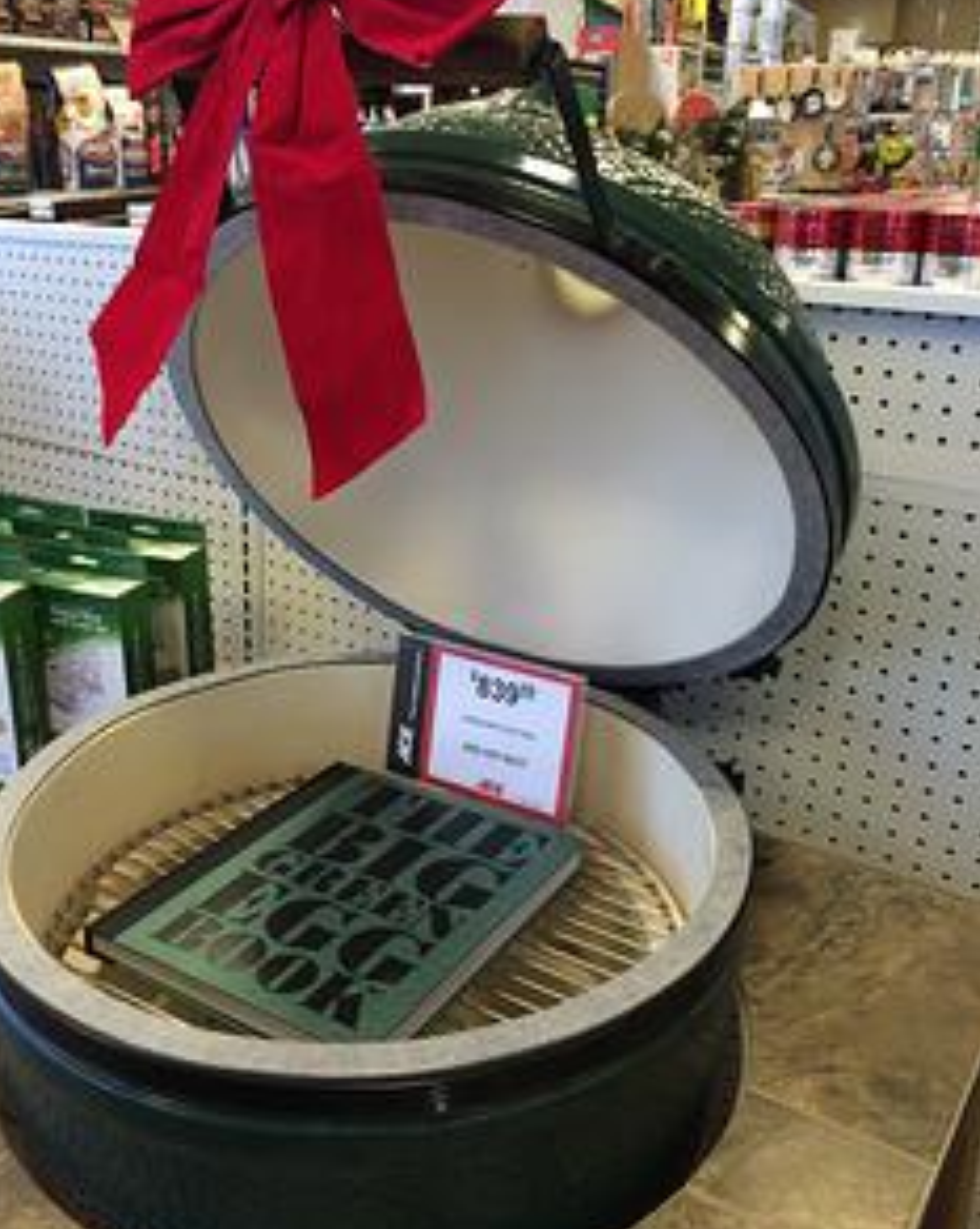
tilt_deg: -19.1
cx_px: 435
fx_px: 1235
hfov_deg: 43.2
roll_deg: +1.8
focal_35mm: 34
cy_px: 535
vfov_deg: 52.7
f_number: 2.2
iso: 40
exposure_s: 1/40
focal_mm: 4.15
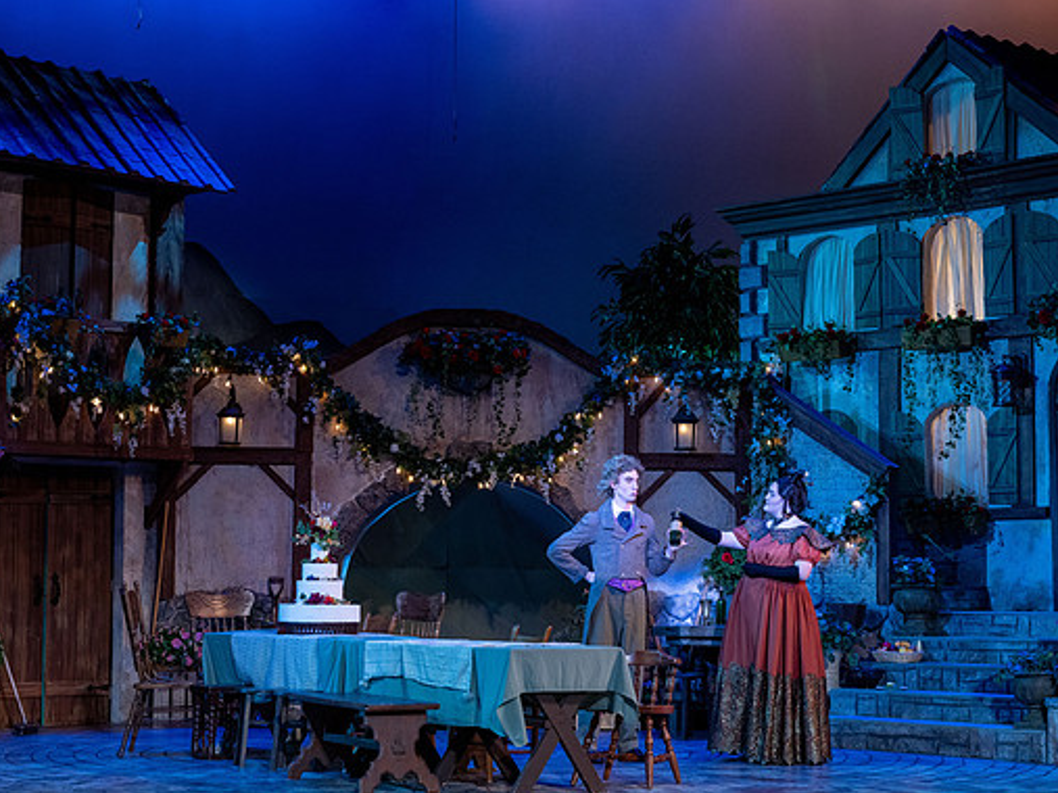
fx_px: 2353
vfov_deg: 19.1
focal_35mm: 77
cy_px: 398
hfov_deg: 25.3
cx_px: 578
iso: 1600
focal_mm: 70
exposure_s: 1/160
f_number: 6.3
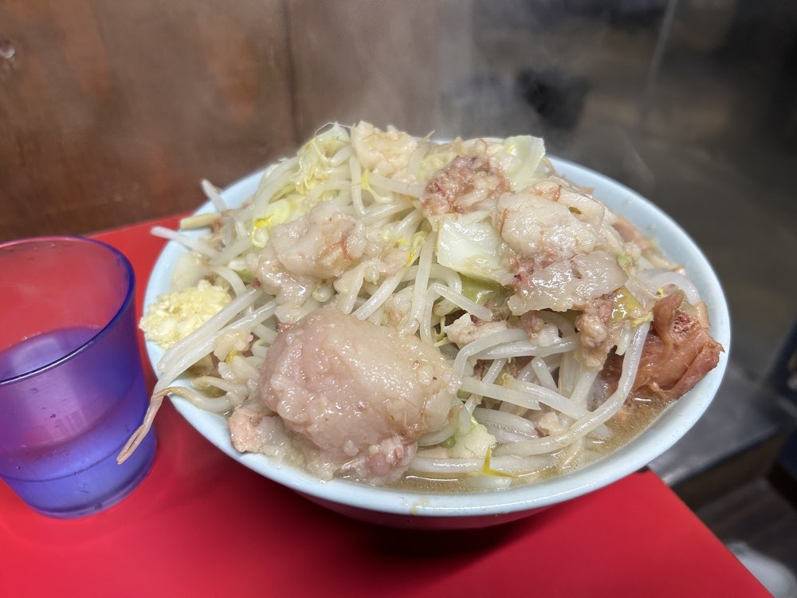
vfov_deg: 53.1
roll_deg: +0.8
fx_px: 599
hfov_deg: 67.3
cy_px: 299
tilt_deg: -39.4
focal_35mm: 26
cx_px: 398
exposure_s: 1/103
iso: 125
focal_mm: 5.7
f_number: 1.5
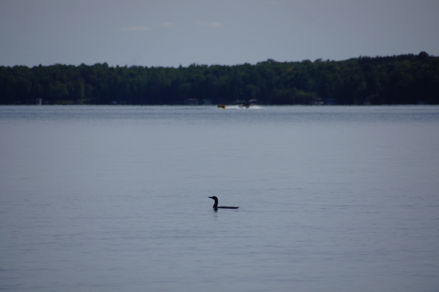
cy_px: 146
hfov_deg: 5.5
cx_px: 220
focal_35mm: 375
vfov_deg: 3.7
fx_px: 4571
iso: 100
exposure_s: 1/400
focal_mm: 250
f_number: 6.3
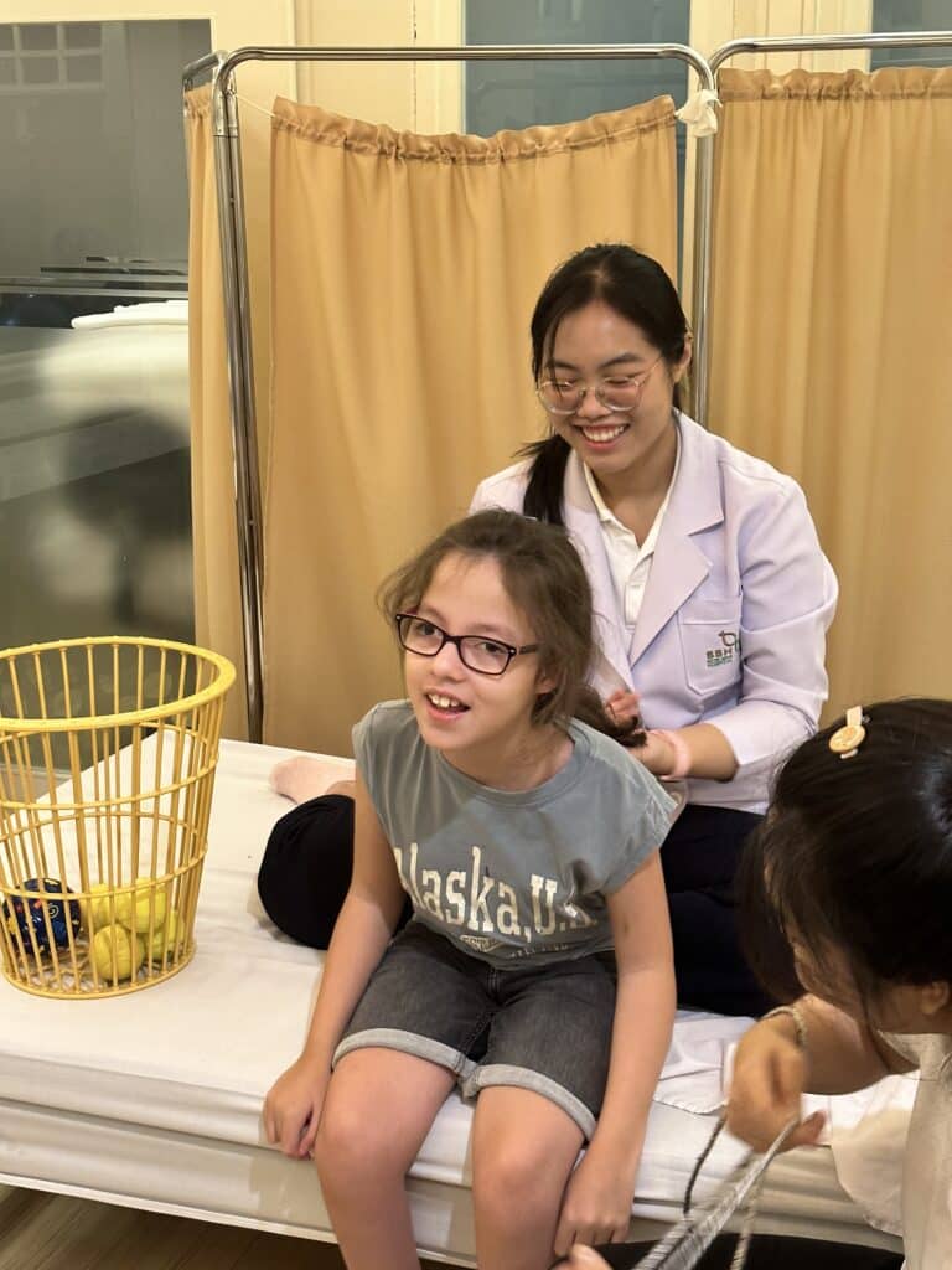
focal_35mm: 48
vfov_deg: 39.7
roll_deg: -0.1
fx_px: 1760
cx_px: 476
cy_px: 635
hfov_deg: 30.3
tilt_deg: -14.9
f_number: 1.78
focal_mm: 6.86
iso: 250
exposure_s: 1/33
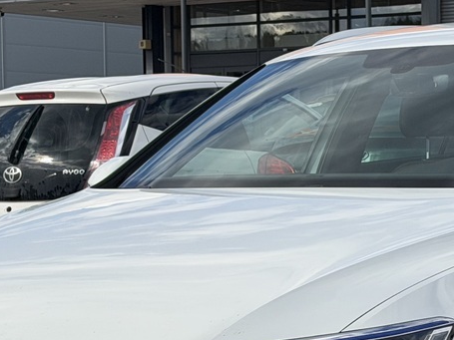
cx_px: 358
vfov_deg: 9.7
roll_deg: +0.7
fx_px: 1993
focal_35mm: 152
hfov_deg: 12.9
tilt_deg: -2.7
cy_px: 265
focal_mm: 6.76
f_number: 1.78
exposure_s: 1/3704
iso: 64
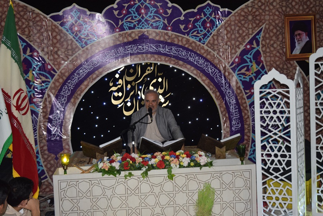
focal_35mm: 54
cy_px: 108
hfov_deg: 36.9
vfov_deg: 25.1
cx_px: 162
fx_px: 484
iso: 800
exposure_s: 1/100
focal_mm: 36
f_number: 4.8
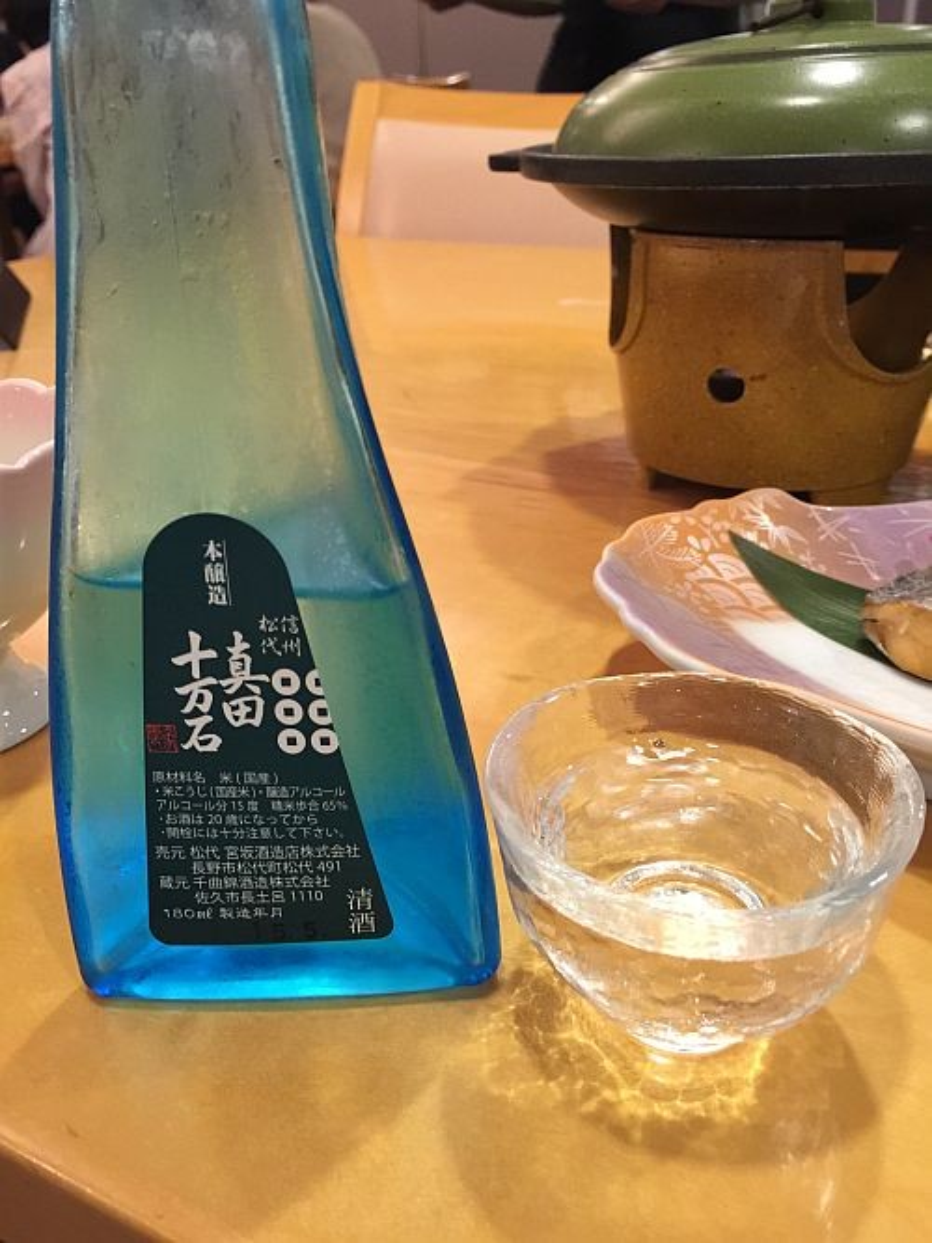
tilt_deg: -26.1
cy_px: 622
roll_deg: +1.2
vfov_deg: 61.7
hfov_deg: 48.2
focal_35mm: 29
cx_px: 466
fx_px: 1041
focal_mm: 4.15
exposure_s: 1/15
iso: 125
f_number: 2.2
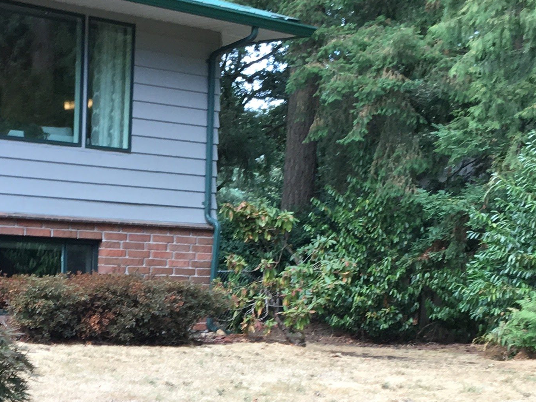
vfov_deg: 16.6
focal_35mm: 86
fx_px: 1332
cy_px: 452
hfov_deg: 22.2
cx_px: 49
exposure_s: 1/120
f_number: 2.2
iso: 40
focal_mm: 4.15
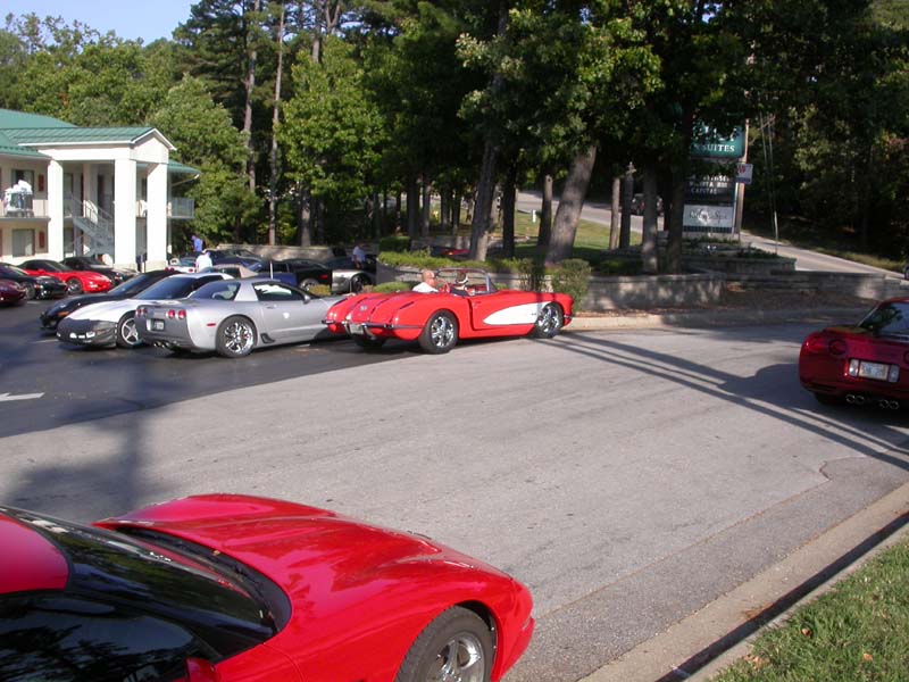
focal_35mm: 38
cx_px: 454
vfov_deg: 37.7
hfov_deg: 49.0
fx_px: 998
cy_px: 341
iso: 100
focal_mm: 7.85
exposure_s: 1/260
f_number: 6.7
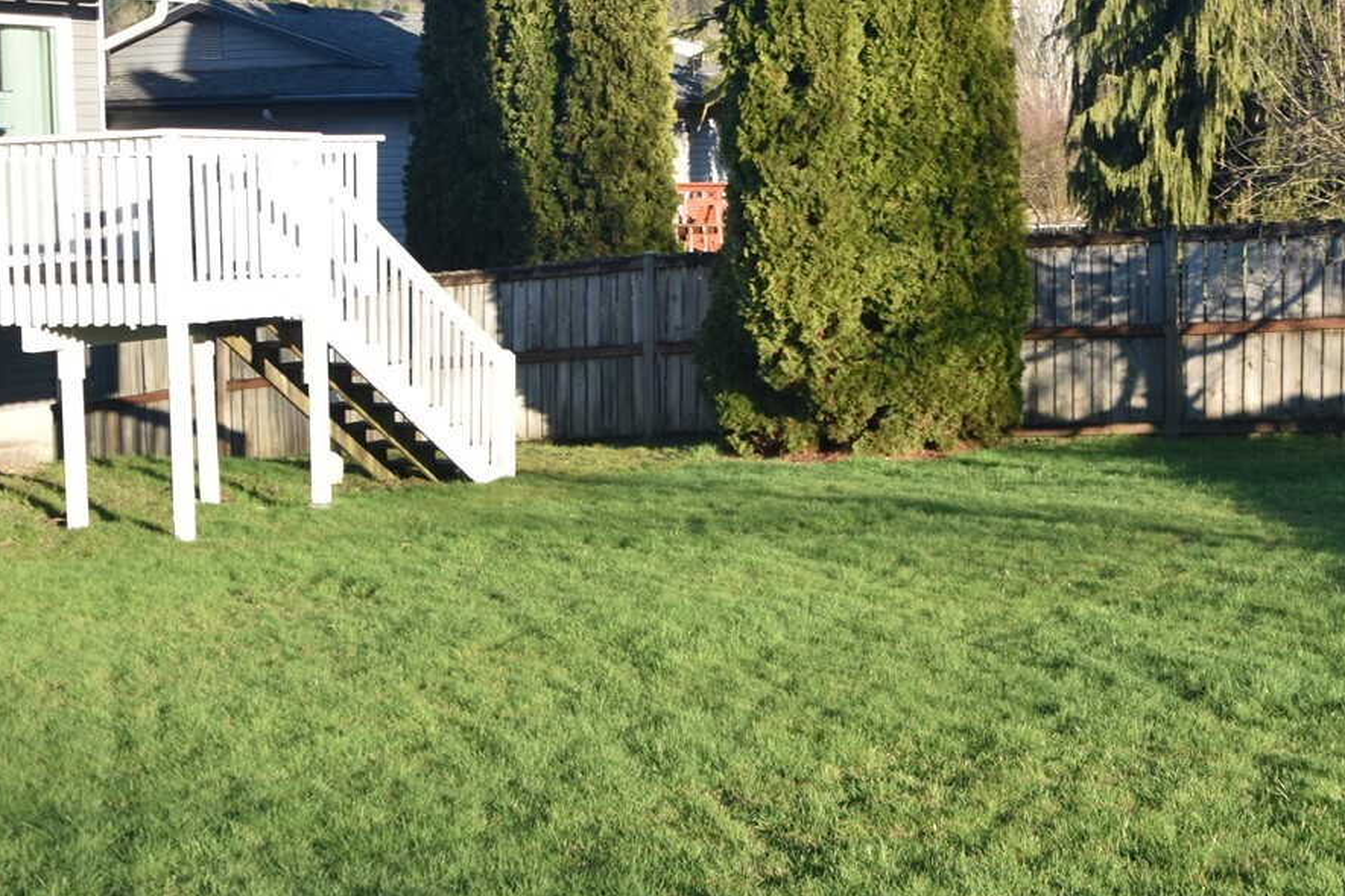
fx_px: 2578
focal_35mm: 69
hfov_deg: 29.0
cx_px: 911
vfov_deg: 19.6
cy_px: 251
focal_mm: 24
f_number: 5.6
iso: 320
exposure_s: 1/250
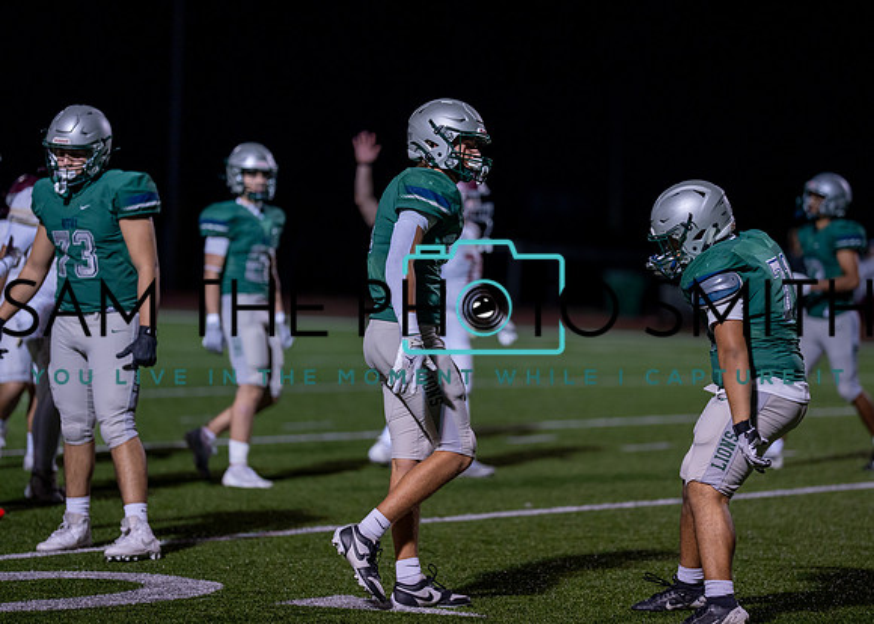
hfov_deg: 12.8
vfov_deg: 9.2
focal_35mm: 157
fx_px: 3884
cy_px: 291
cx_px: 474
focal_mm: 135
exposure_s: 1/1250
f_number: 1.8
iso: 1000
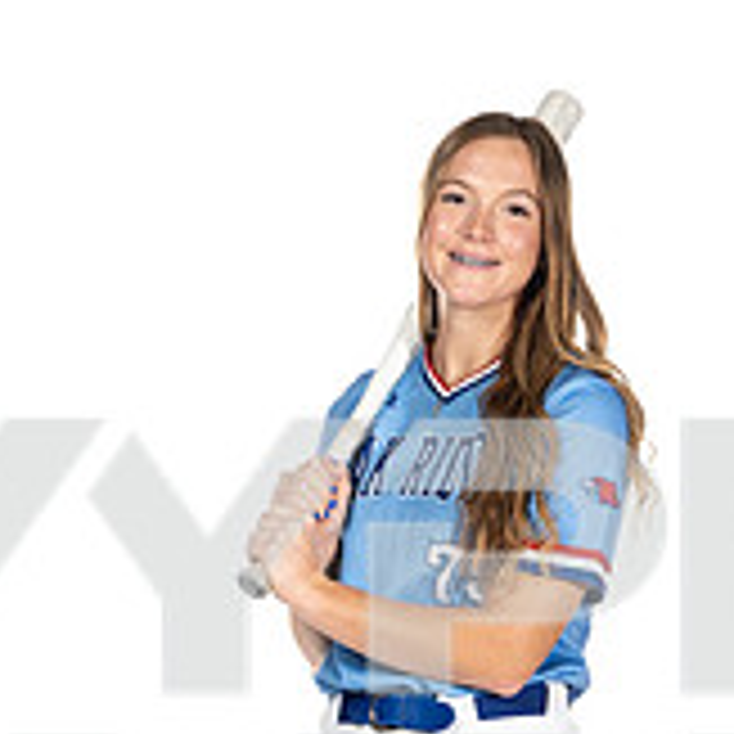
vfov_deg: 14.4
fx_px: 2807
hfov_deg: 14.9
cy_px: 878
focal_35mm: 117
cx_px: 324
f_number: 6.3
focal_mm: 50
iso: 400
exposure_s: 1/250
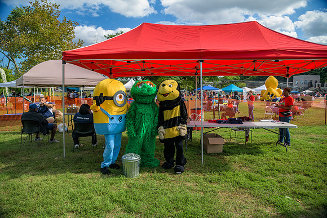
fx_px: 218
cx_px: 164
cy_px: 109
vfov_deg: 53.2
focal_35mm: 24
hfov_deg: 73.7
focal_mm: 24
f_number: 4
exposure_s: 1/320
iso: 90
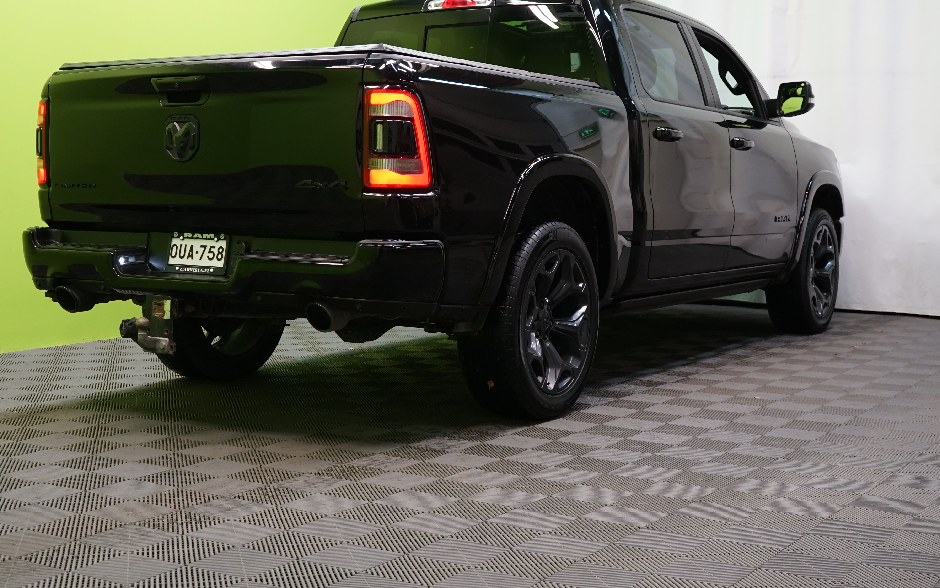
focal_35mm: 50
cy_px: 191
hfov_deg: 40.3
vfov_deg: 25.7
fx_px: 1281
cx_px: 424
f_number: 5.6
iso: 800
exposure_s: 1/50
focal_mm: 37
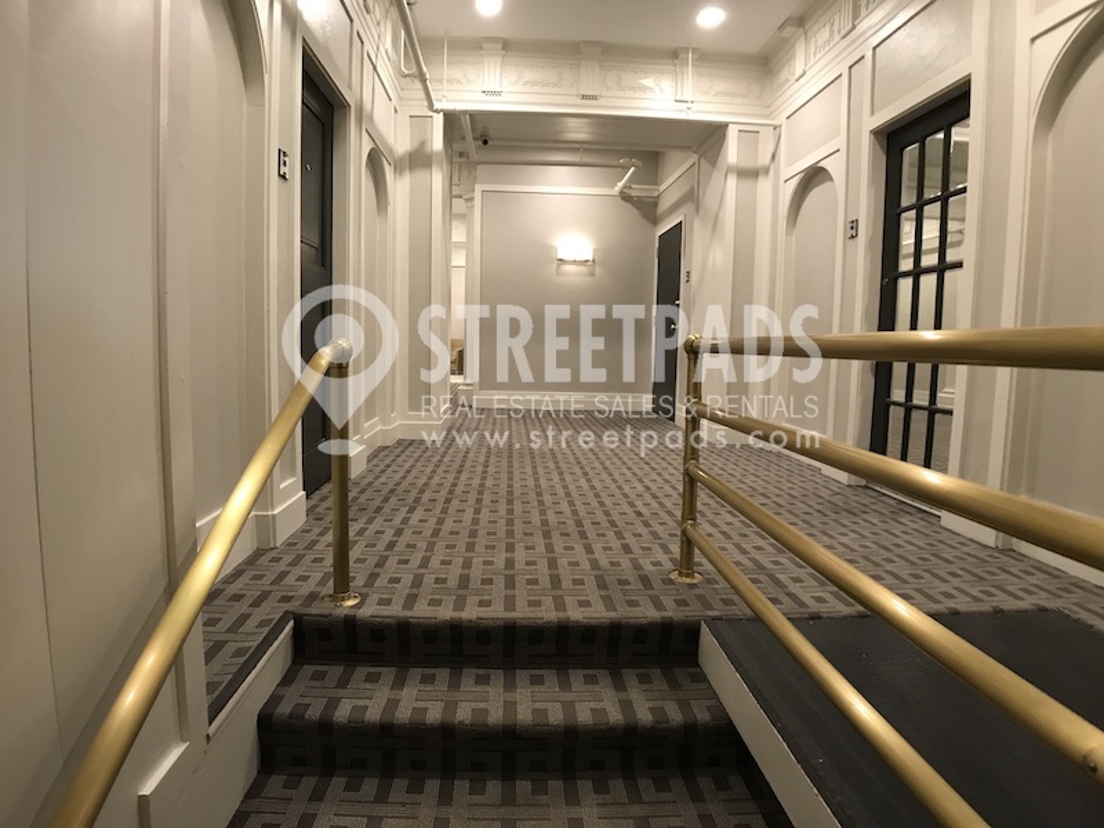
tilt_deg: -5.7
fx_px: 893
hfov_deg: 63.4
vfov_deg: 49.7
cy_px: 414
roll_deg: -0.7
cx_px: 552
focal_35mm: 28
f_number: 1.8
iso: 64
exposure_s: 1/15
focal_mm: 3.99
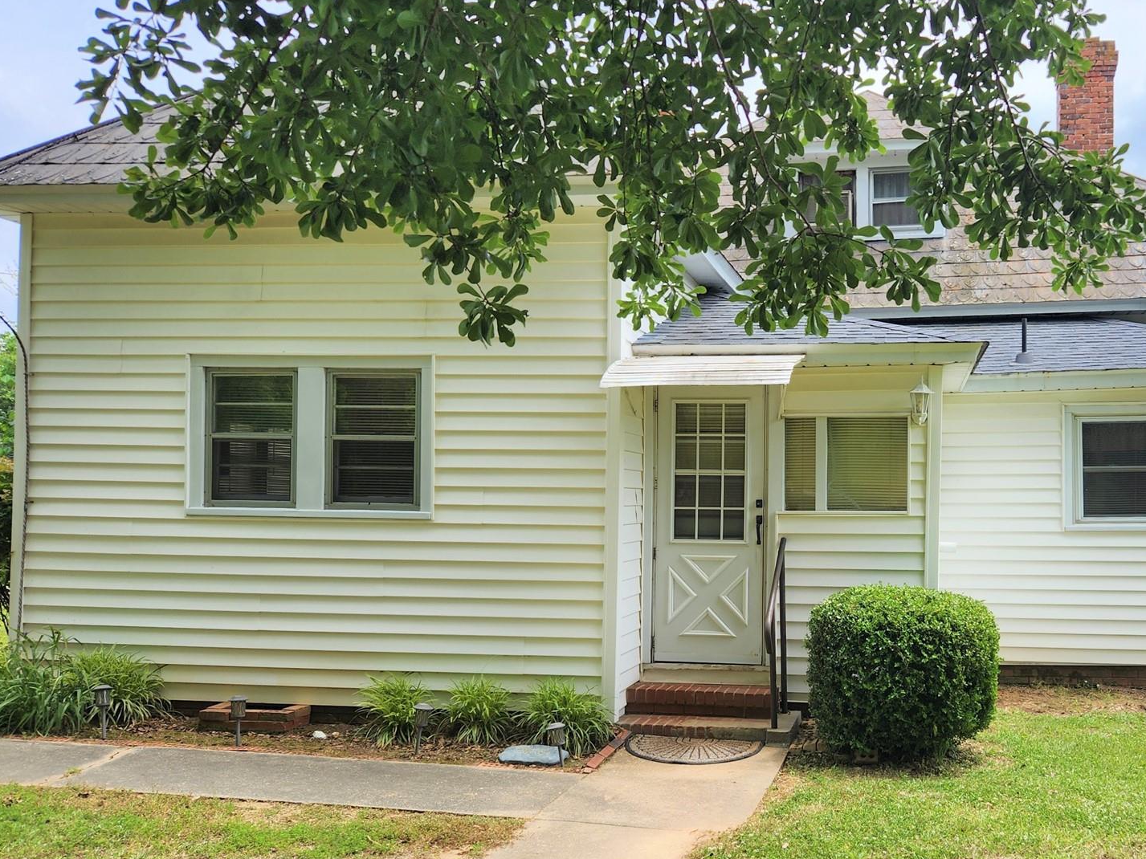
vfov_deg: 42.8
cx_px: 781
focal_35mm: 33
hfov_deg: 54.0
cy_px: 506
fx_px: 1092
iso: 20
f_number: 1.8
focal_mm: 5.4
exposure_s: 1/1293
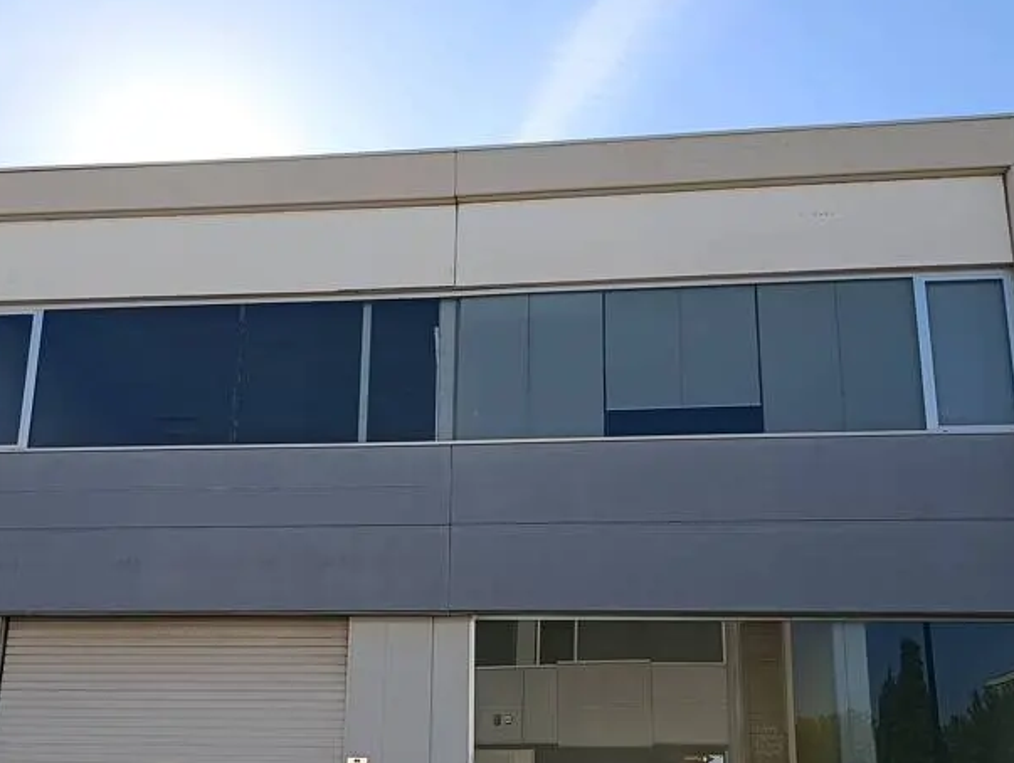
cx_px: 429
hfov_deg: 48.7
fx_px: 1115
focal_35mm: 38
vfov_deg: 37.0
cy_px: 561
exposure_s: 1/365
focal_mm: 6.11
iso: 50
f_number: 1.7
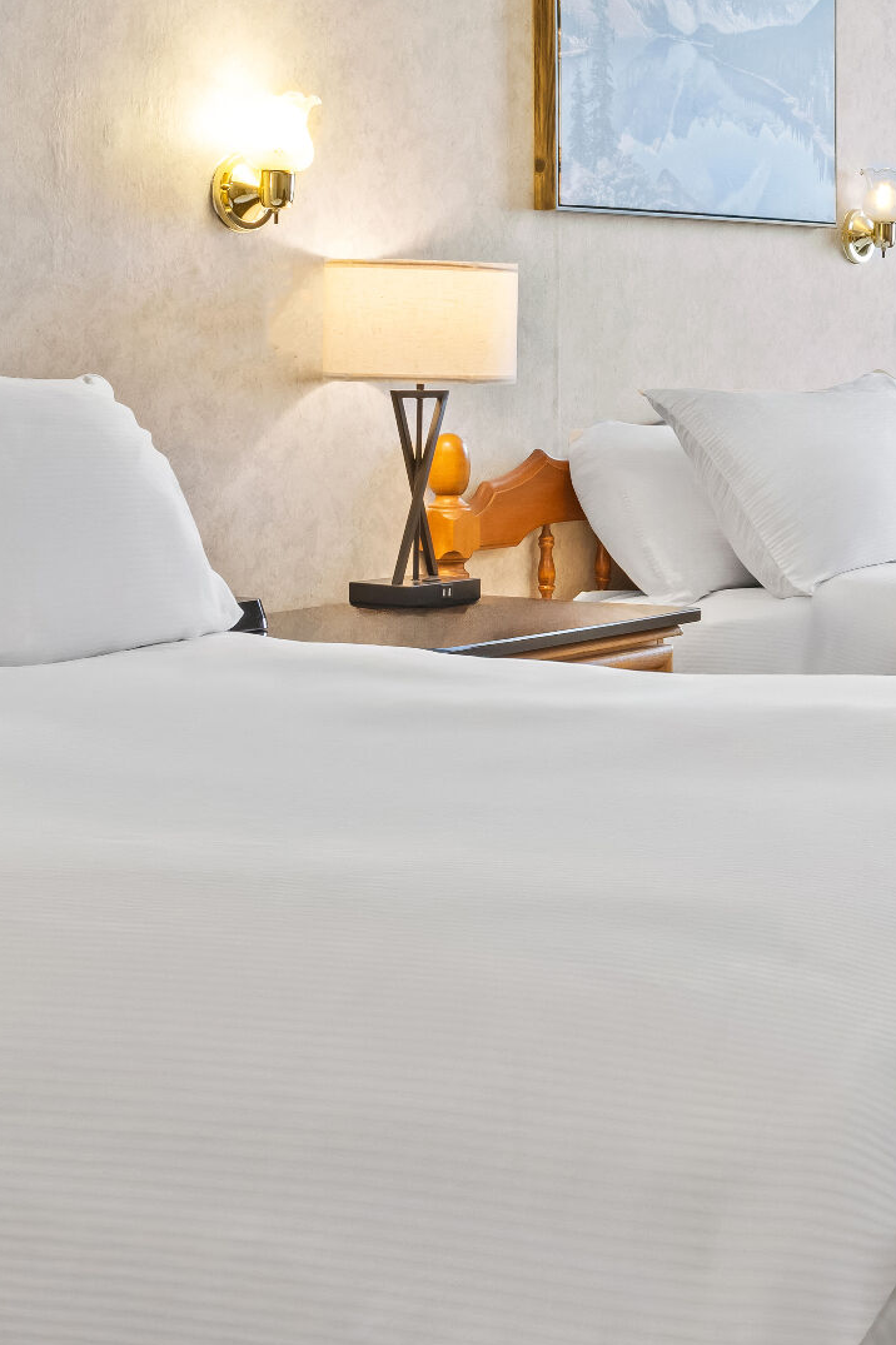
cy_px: 408
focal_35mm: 67
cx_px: 1189
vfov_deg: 29.8
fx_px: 2503
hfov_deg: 18.7
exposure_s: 1/1.25
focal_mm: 24
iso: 400
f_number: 11
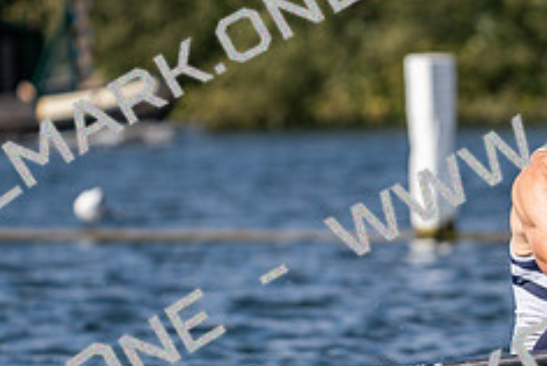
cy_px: 263
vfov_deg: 2.2
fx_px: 9523
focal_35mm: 626
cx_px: 612
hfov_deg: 3.3
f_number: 5.6
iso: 160
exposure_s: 1/1600
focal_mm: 255
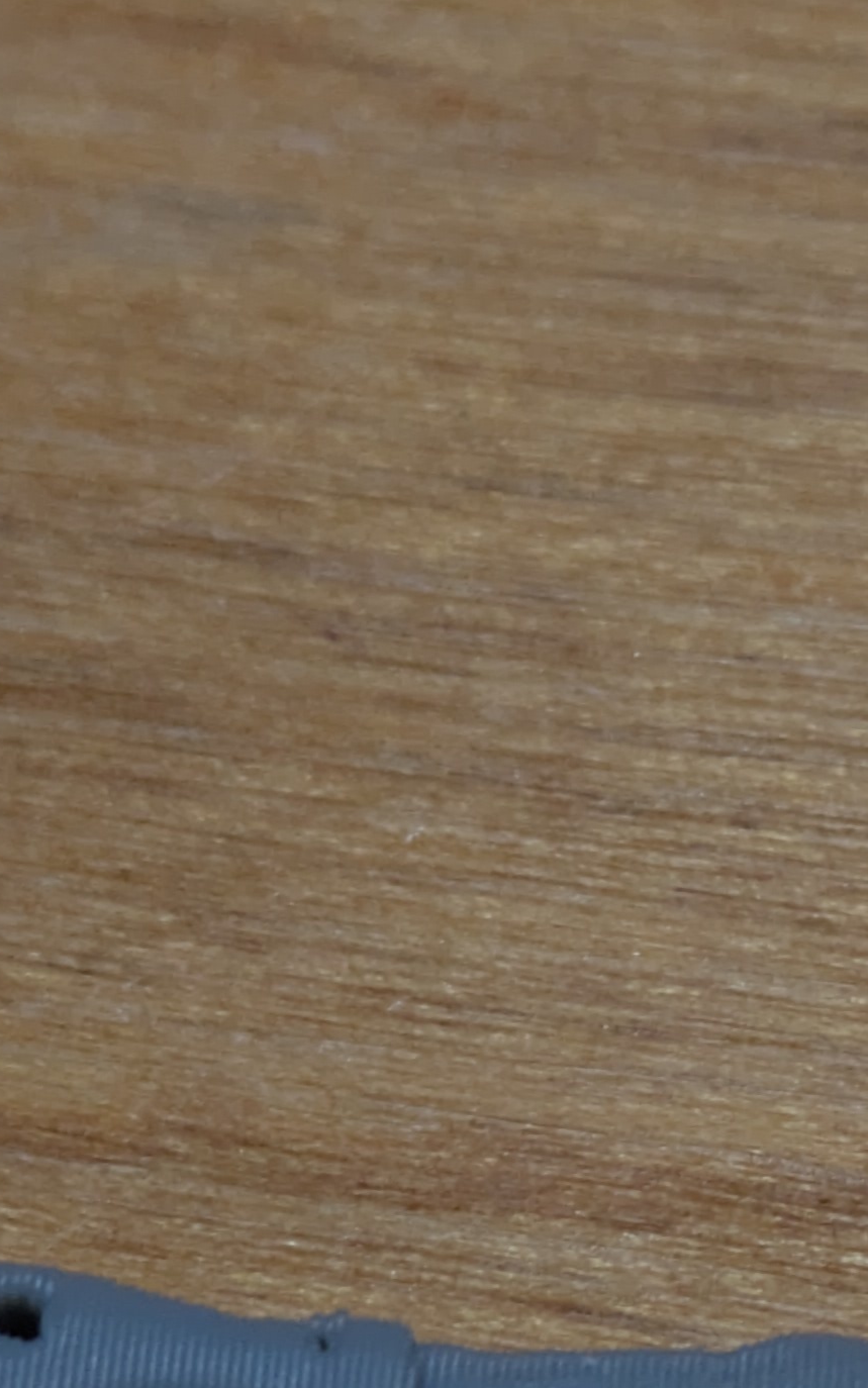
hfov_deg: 7.2
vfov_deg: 11.3
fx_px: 6887
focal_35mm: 182
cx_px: 868
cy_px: 1543
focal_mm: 5.43
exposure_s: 1/60
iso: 196
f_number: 1.89
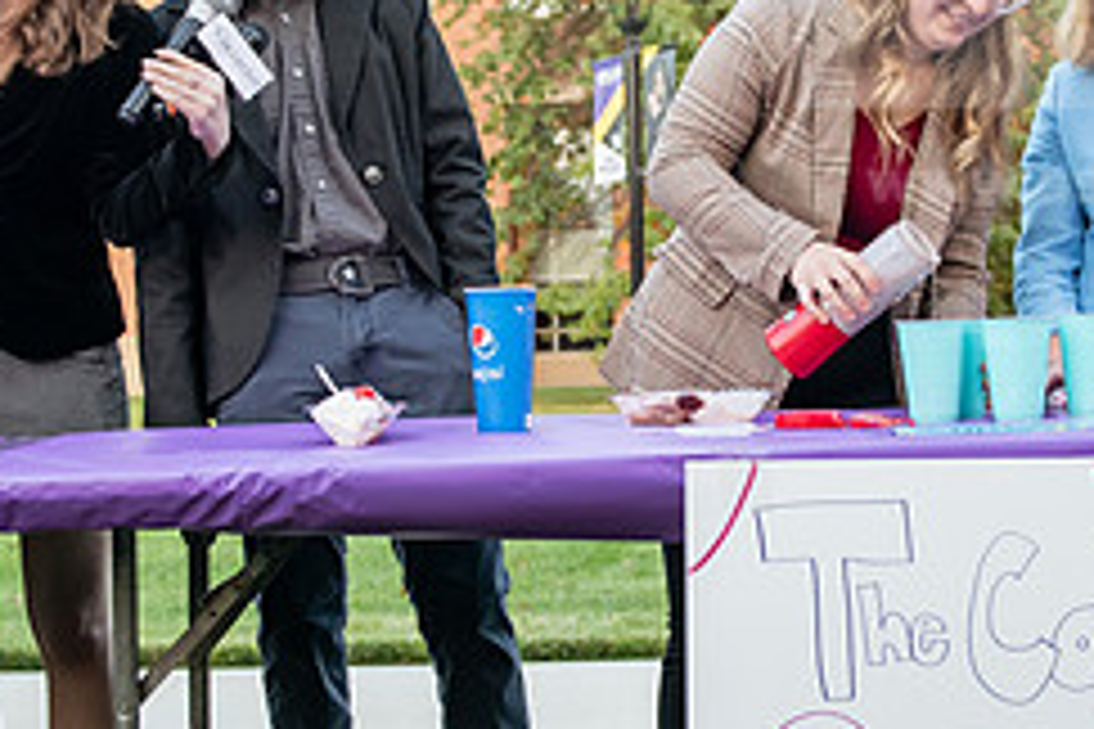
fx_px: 1884
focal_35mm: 62
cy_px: 277
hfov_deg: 32.3
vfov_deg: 21.9
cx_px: 662
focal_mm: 26
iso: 1000
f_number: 3.2
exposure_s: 1/400
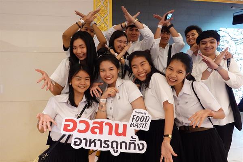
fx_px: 162
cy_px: 81
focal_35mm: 24
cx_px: 122
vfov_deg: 53.1
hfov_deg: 73.7
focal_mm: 9
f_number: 4.5
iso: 2500
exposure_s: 1/160
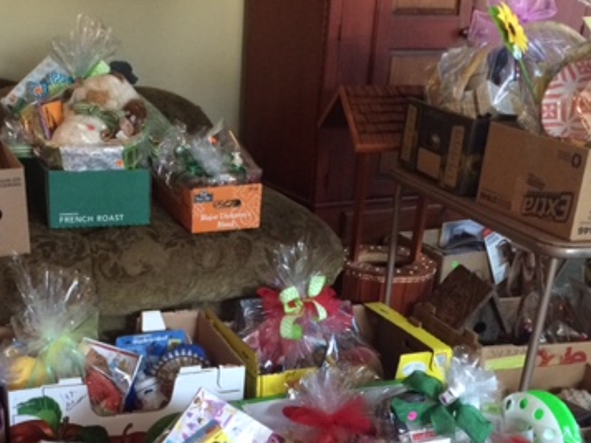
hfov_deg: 36.6
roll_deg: -1.3
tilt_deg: -25.2
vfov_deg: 27.2
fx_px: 888
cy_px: 388
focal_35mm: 52
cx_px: 215
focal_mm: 4.15
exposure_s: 1/30
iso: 250
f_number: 2.2
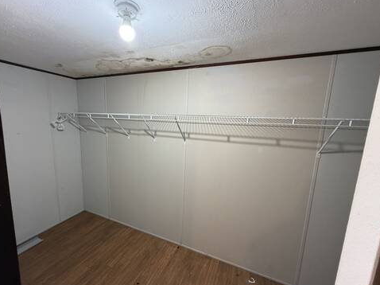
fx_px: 165
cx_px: 182
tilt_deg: -9.3
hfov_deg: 98.1
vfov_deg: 81.7
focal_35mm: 15
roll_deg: -2.0
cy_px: 144
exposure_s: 1/60
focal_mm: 2.22
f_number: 2.2
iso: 250
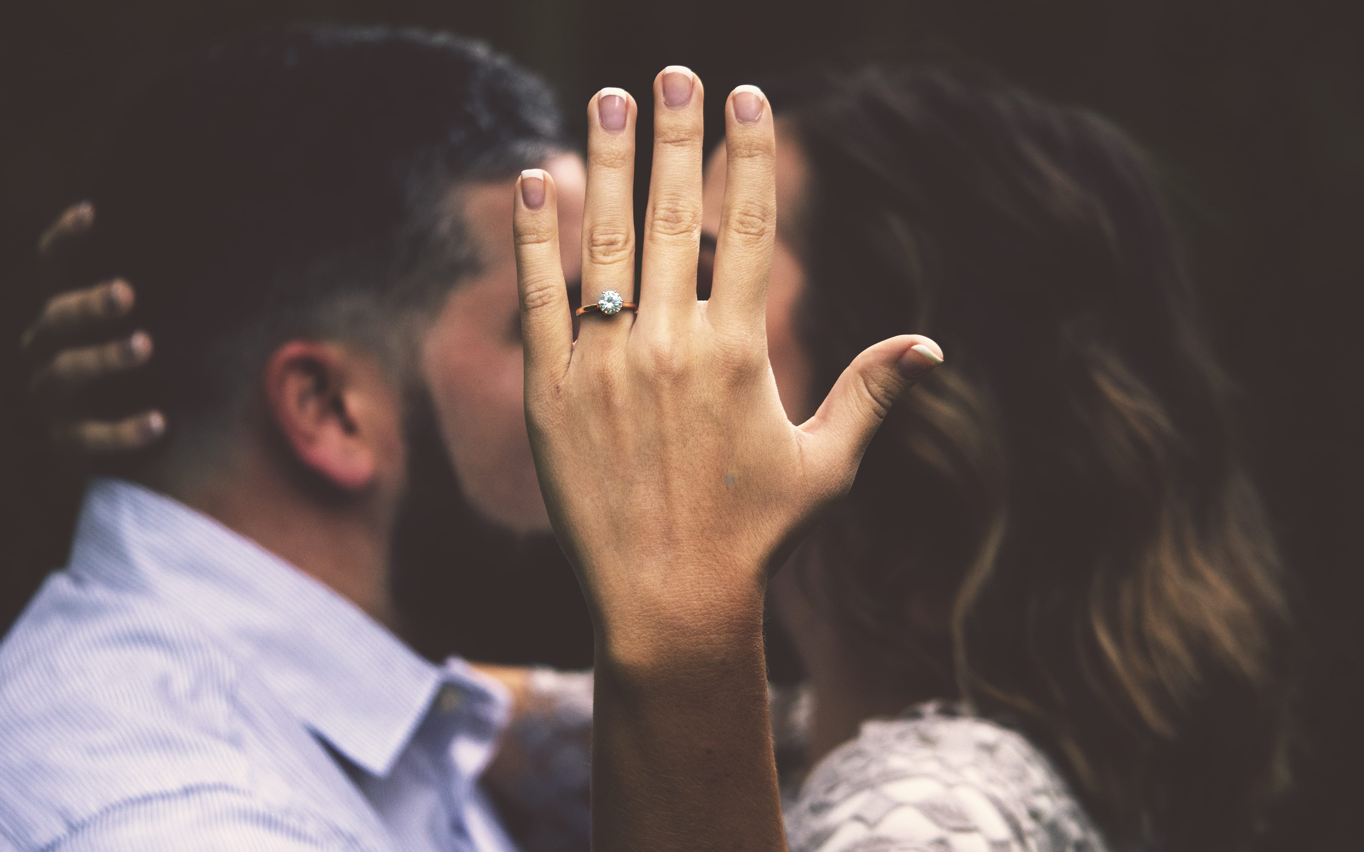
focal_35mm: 170
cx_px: 681
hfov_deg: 12.3
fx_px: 6319
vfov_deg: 7.7
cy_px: 405
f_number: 2.8
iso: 320
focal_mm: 80
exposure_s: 1/125
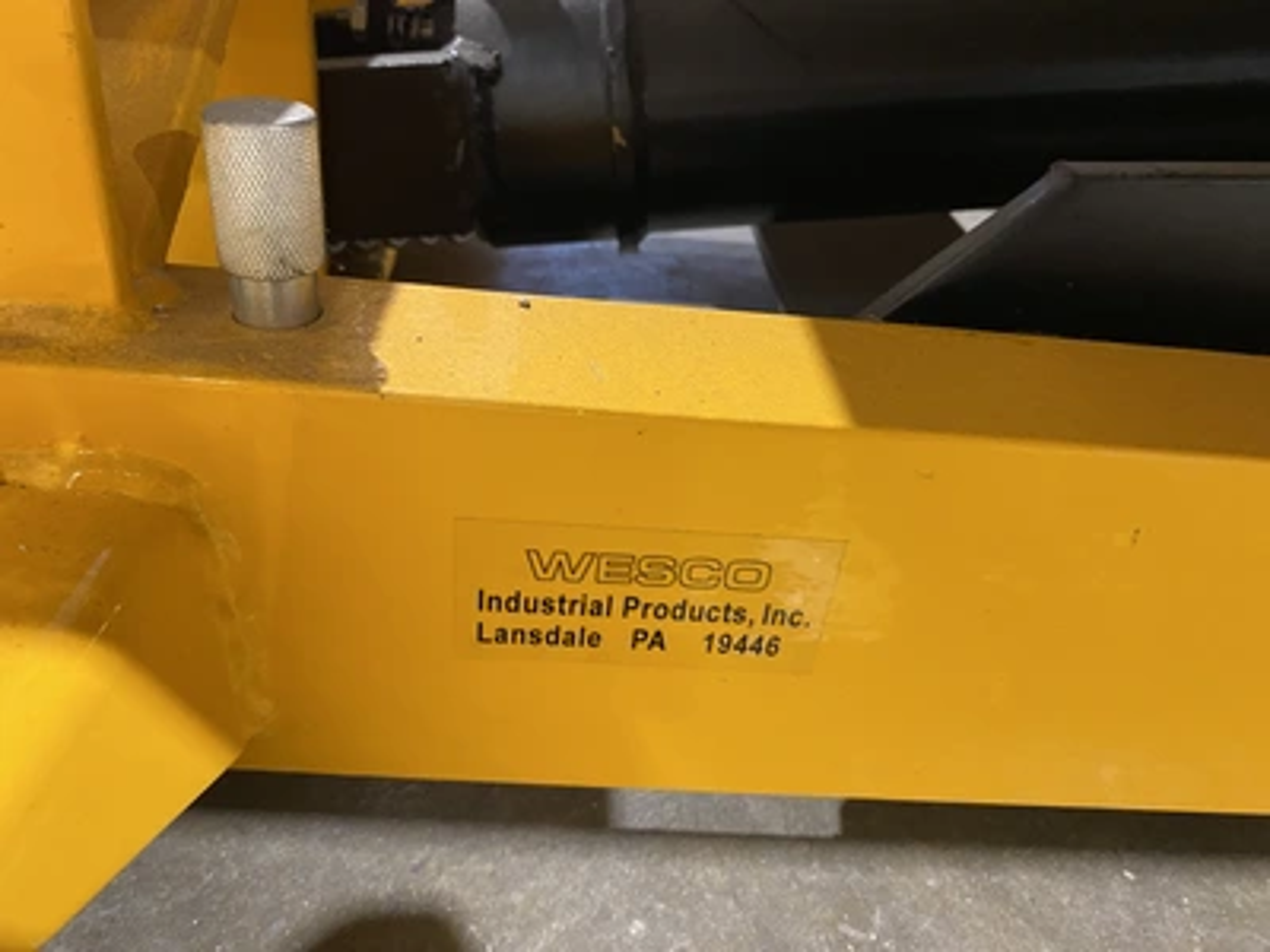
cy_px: 476
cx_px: 635
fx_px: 954
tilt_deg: -33.7
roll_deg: -5.0
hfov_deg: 67.3
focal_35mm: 26
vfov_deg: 53.1
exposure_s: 1/40
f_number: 1.8
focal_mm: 4.25
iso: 400
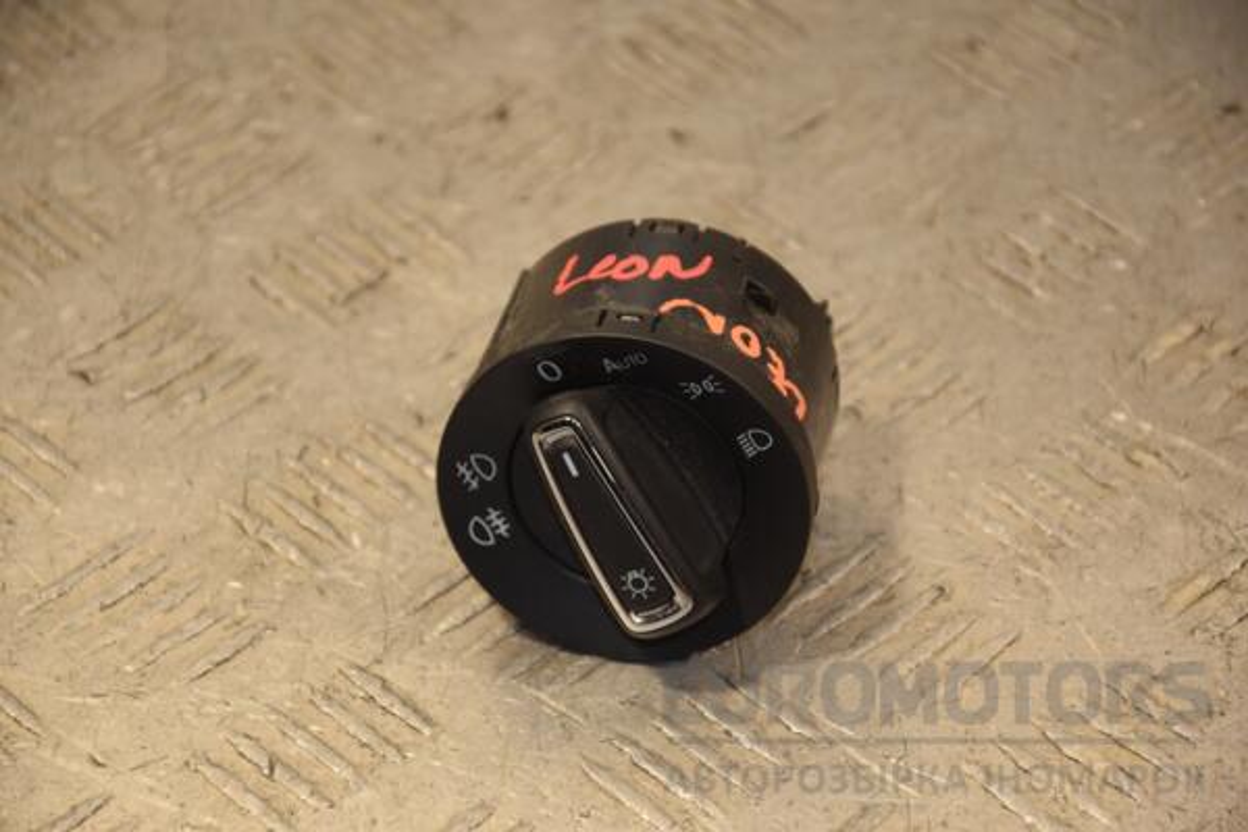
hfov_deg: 13.0
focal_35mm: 158
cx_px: 624
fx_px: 5460
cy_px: 416
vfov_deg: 8.7
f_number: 5.6
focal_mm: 105
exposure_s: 1/160
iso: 800
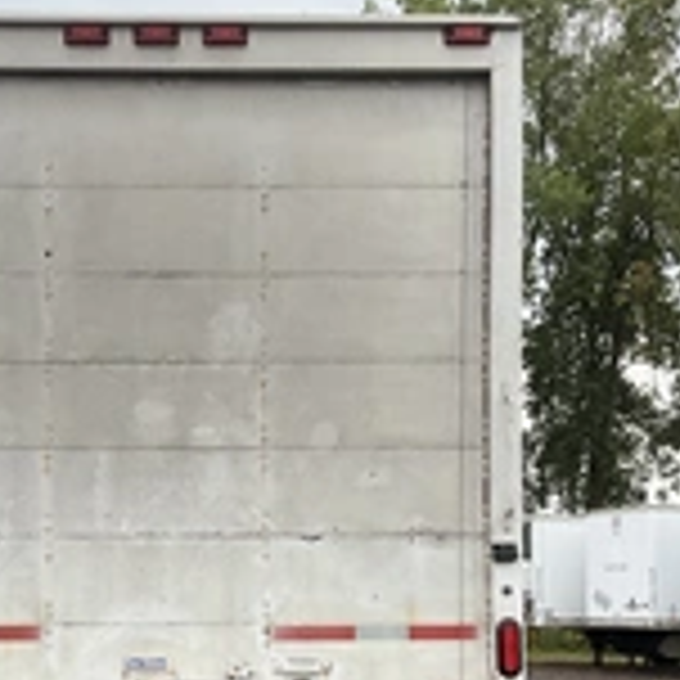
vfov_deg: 25.0
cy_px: 540
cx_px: 185
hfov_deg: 25.1
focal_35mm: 68
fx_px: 1511
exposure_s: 1/739
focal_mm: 3
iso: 25
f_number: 1.8
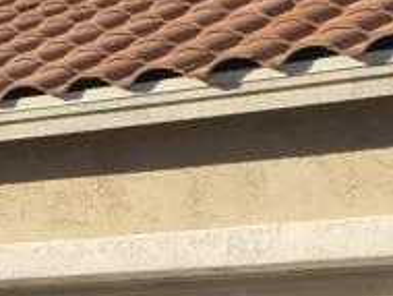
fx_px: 1773
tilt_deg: +5.1
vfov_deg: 9.5
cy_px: 213
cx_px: -432
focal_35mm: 156
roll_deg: -0.1
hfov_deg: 11.3
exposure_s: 1/1326
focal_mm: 4.15
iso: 25
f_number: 2.2
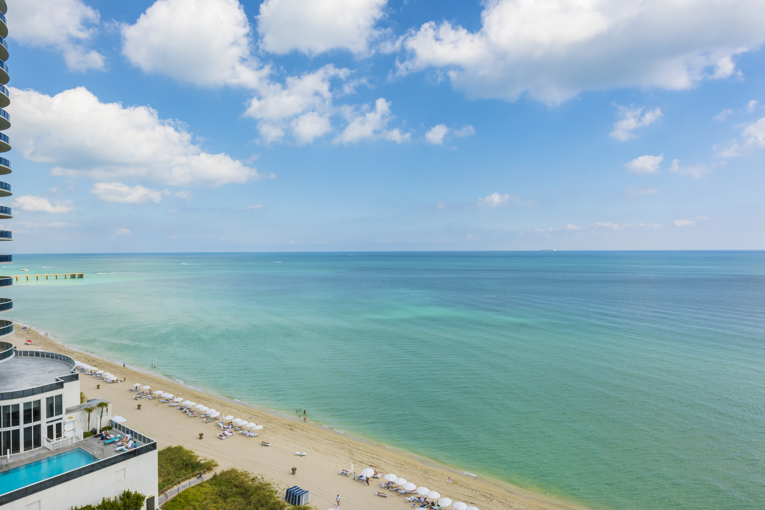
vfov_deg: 57.3
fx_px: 468
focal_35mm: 22
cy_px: 255
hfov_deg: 78.6
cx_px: 382
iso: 125
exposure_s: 1/400
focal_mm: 22
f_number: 7.1
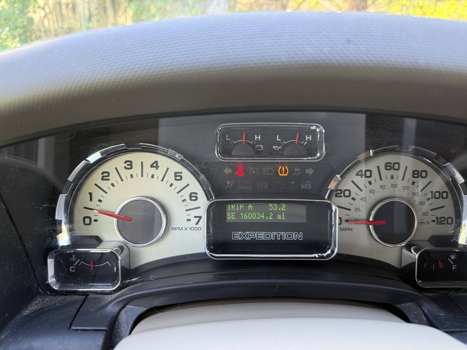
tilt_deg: -24.6
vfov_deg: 56.8
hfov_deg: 71.6
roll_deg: -2.1
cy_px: 175
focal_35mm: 24
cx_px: 234
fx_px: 324
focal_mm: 6.76
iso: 200
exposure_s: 1/67
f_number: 1.78
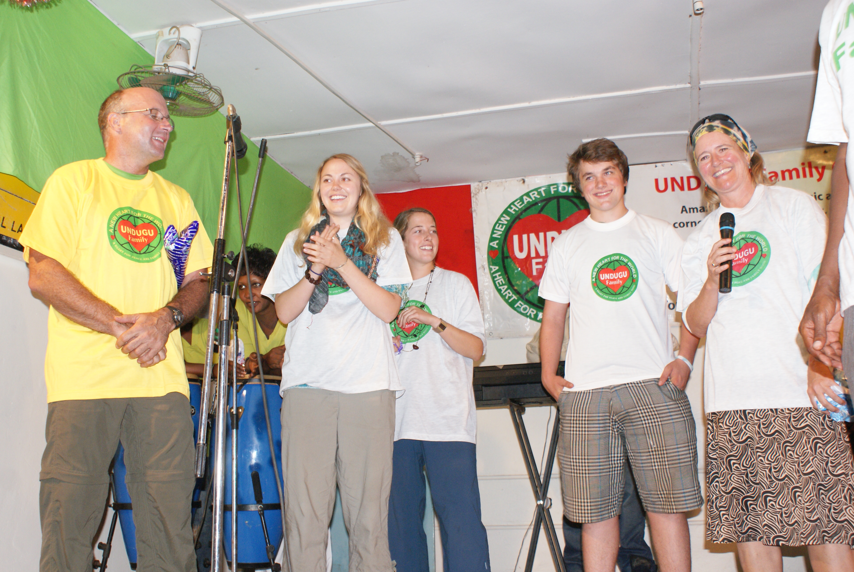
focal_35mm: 39
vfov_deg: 34.3
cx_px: 427
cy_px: 286
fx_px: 926
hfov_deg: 49.5
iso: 400
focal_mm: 26
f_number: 5.6
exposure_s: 1/60
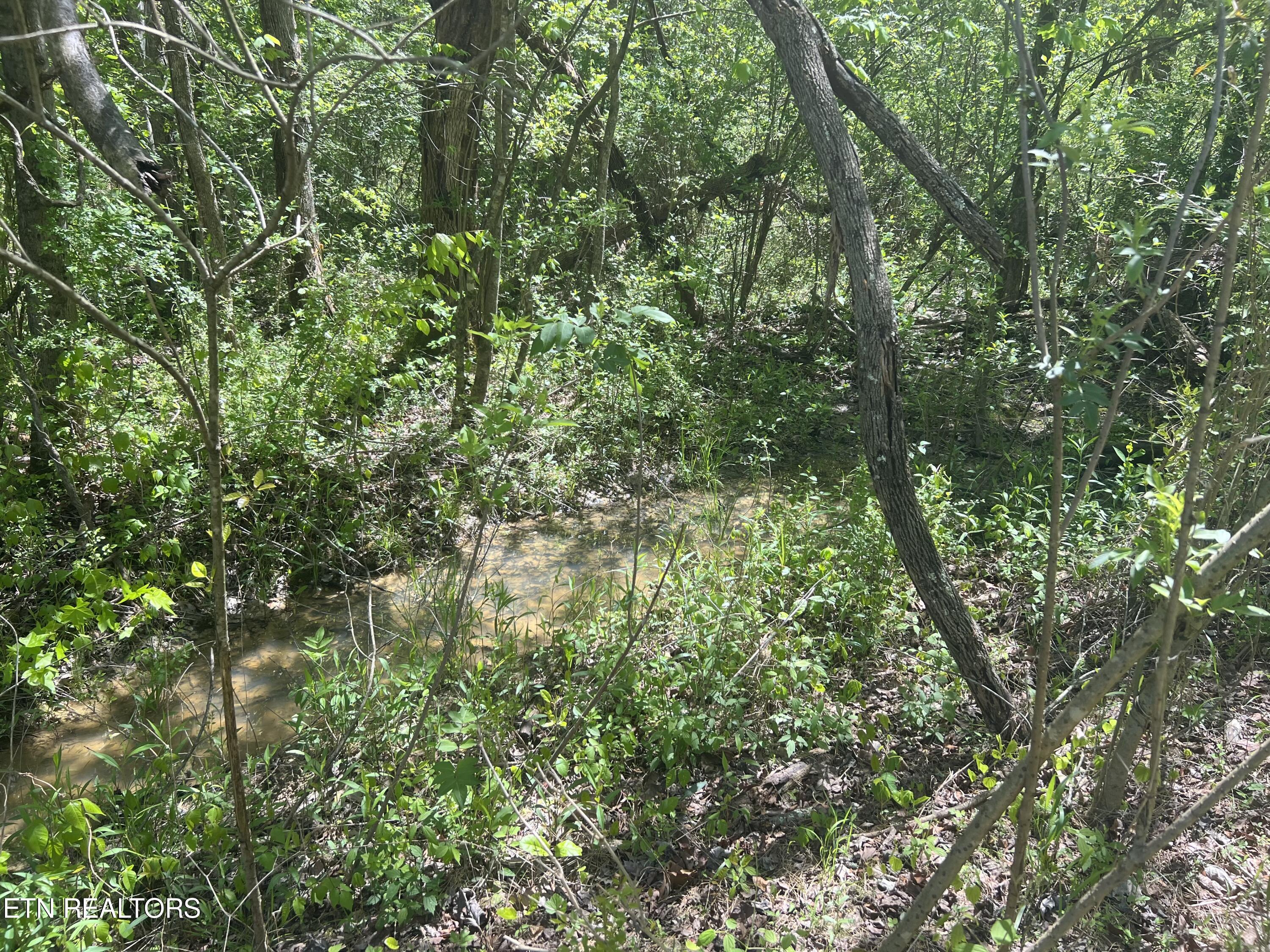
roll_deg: -0.3
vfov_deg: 53.1
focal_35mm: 26
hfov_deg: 67.3
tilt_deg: -18.6
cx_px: 635
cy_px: 476
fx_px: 954
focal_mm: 5.7
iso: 50
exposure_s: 1/670
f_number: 1.5
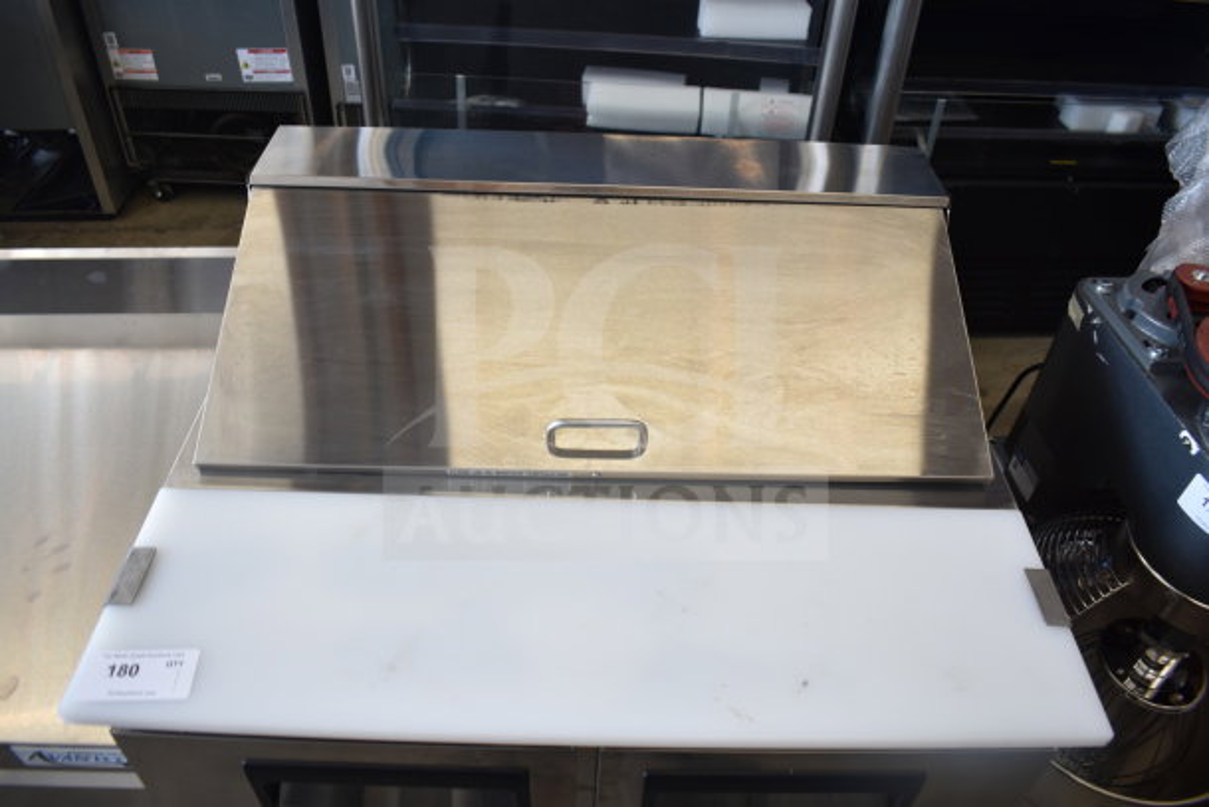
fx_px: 907
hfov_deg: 67.4
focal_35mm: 27
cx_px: 604
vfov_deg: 48.0
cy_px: 404
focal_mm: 18
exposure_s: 1/50
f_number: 3.5
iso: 200
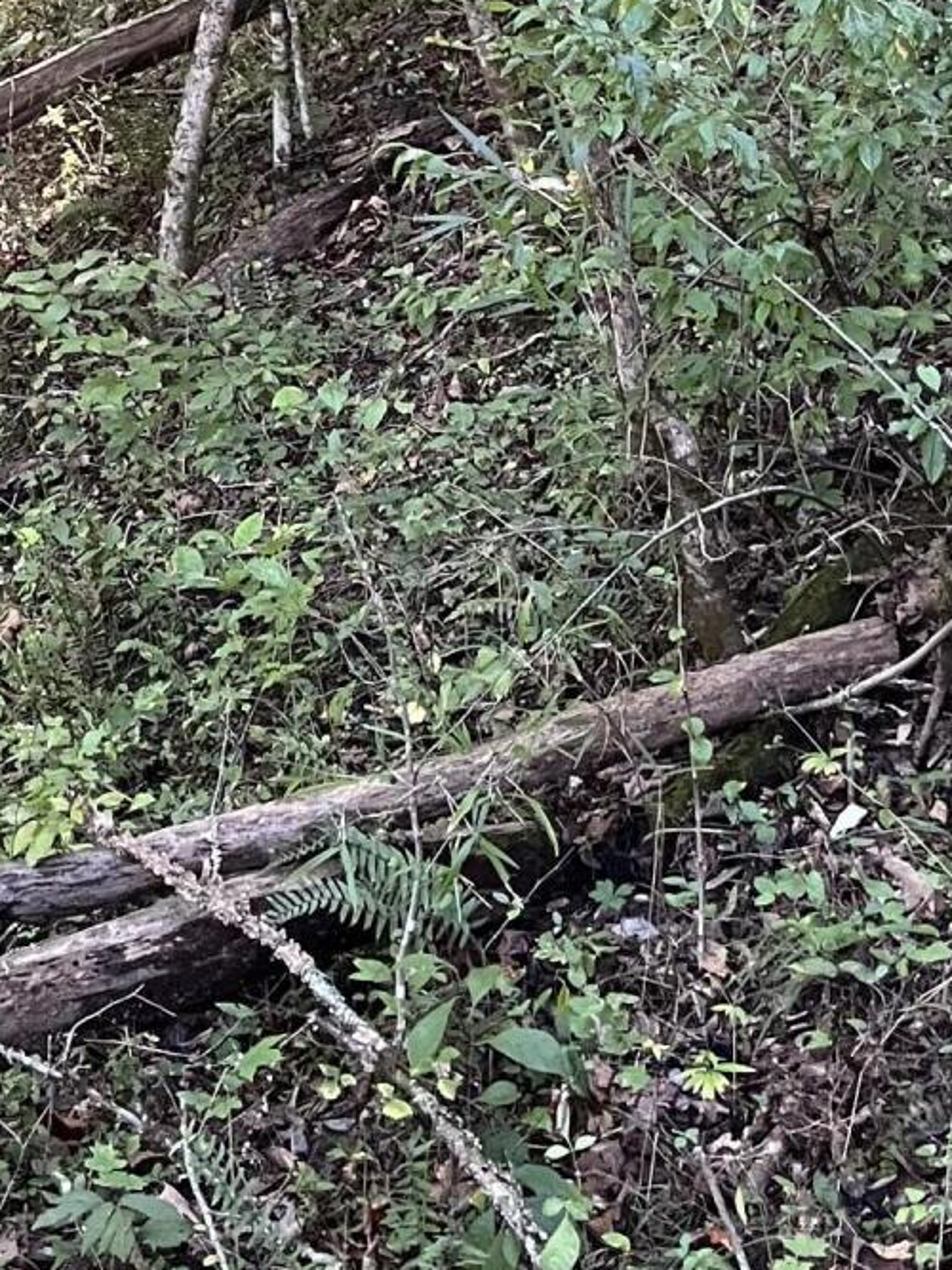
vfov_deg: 23.0
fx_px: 2861
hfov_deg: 17.9
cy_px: -253
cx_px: -223
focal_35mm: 78
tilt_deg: -1.2
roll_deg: +3.3
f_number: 1.6
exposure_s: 1/60
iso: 200
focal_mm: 5.1
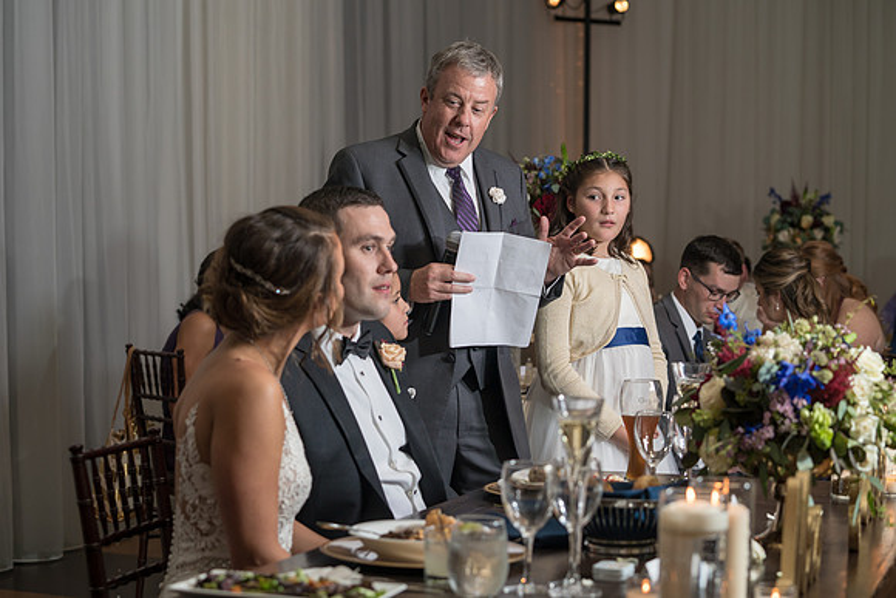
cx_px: 448
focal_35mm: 70
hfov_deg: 28.8
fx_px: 1743
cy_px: 299
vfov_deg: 19.5
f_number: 4
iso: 200
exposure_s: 1/200
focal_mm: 70
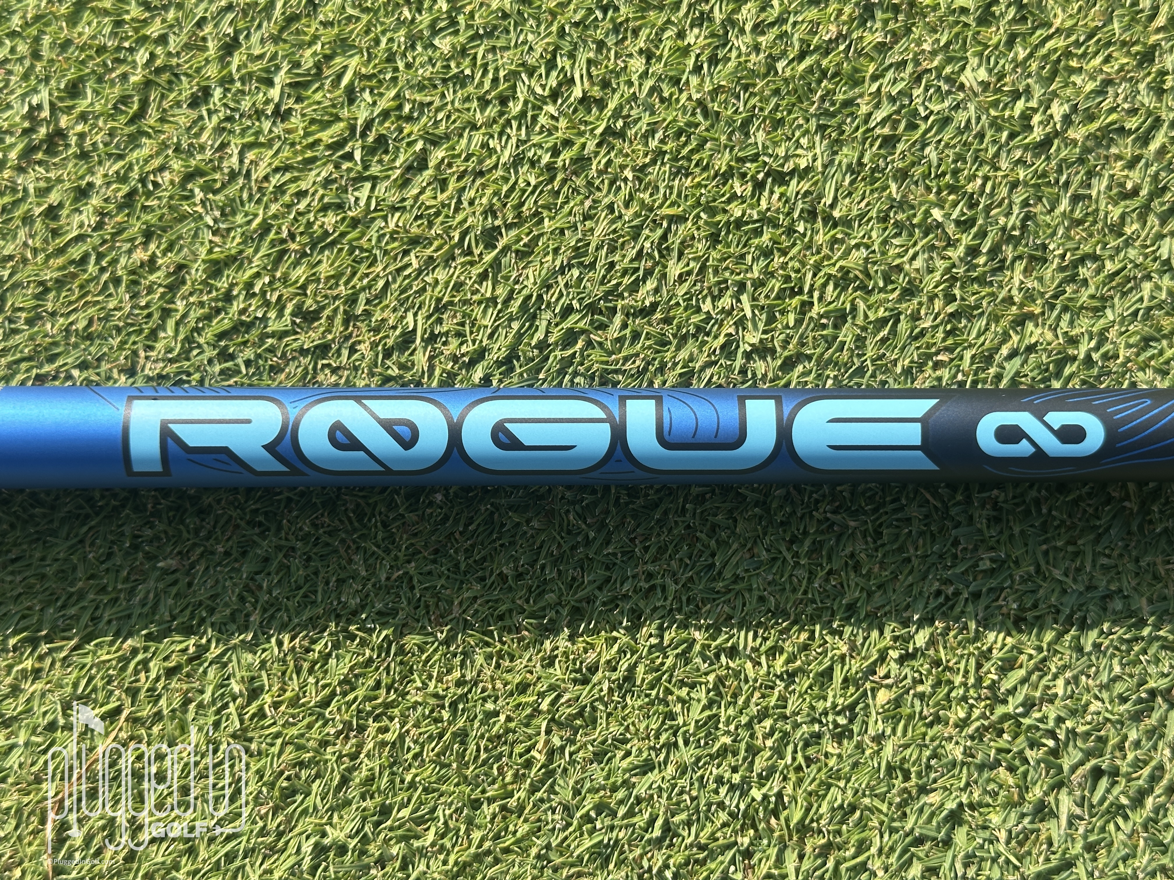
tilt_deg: -84.4
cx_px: 587
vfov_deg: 30.3
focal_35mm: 48
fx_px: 1628
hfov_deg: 39.7
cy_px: 440
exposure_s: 1/1497
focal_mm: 6.86
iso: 64
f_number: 1.78
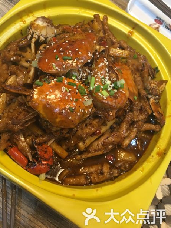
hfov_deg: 42.9
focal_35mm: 33
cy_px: 106
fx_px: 217
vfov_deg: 55.3
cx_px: 78
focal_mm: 4.15
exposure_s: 1/33
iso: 80
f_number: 2.2
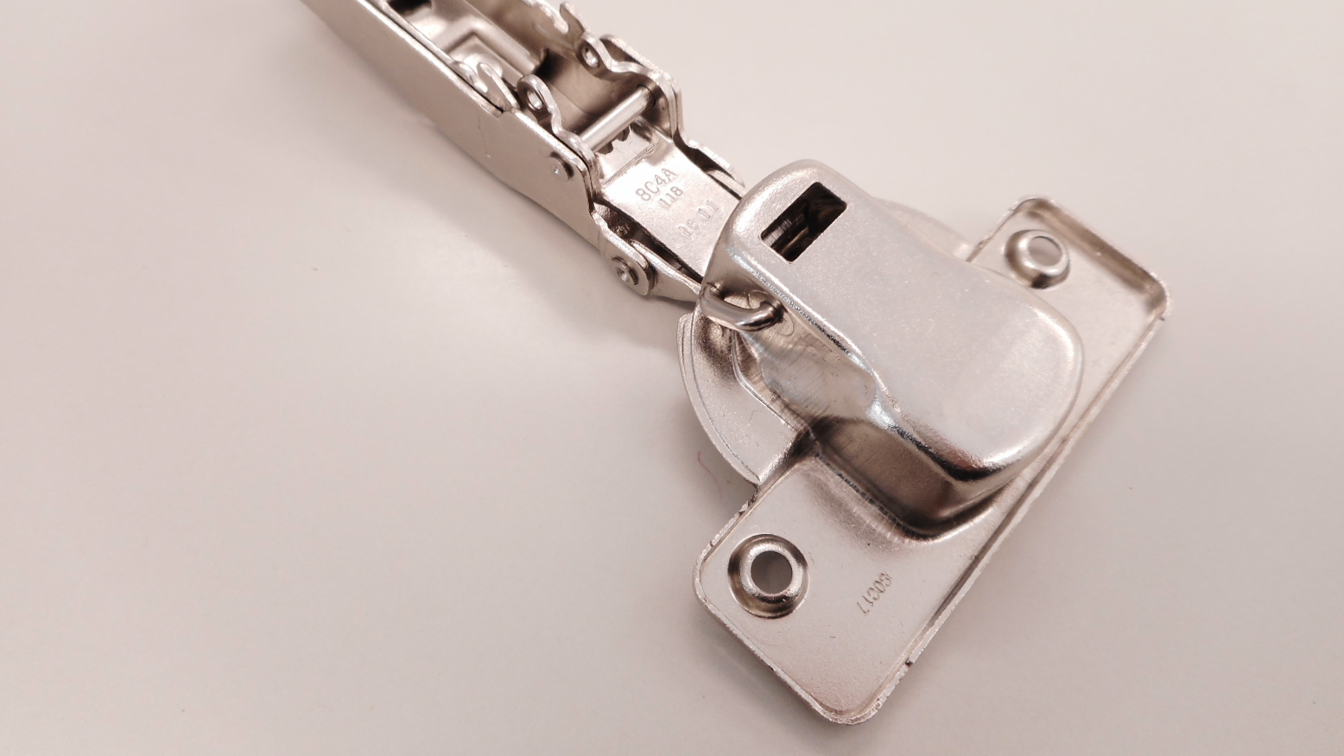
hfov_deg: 67.9
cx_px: 662
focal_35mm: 28
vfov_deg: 41.2
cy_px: 285
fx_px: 998
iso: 110
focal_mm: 4.5
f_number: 3.7
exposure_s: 1/30
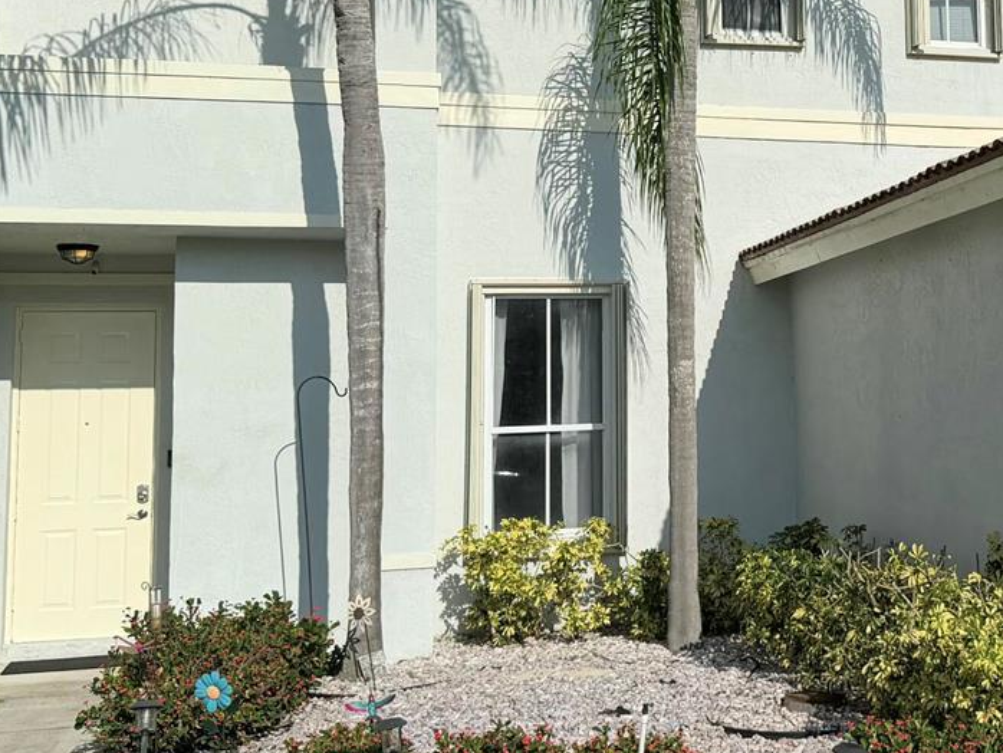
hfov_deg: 33.4
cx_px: 866
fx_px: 1594
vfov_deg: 26.4
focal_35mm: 55
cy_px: 227
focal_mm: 6.76
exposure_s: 1/11905
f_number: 1.78
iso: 80
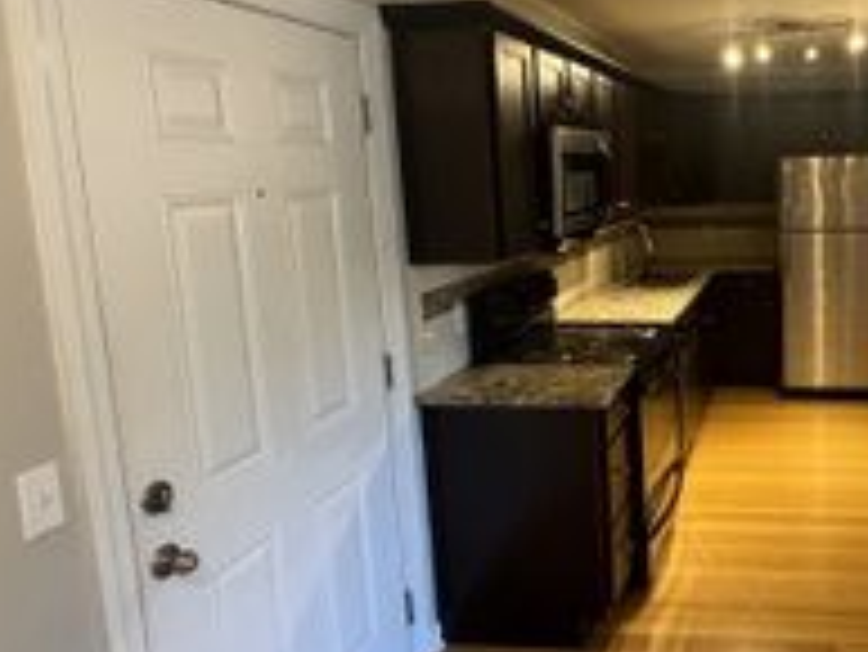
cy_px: 270
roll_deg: +0.8
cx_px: 726
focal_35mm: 31
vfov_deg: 45.3
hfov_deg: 53.4
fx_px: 778
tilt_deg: -8.0
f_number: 2.2
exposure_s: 1/60
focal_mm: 2.22
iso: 400
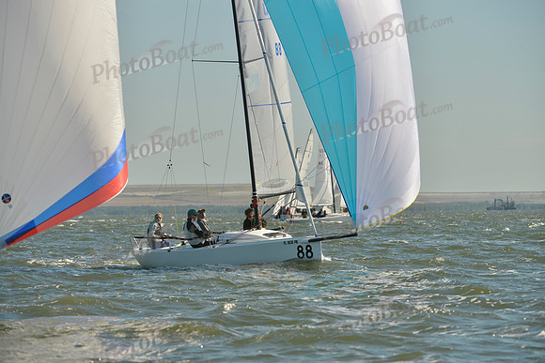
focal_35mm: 220
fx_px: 3331
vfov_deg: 6.2
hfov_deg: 9.4
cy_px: 182
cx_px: 272
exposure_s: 1/1000
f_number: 7.1
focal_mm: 220
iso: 200
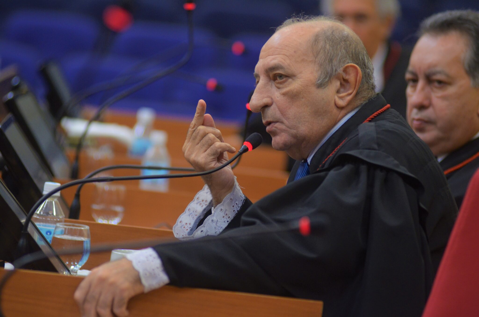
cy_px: 158
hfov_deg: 8.9
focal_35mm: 232
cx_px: 240
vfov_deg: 5.9
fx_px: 3087
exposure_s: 1/125
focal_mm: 155
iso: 1000
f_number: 2.8
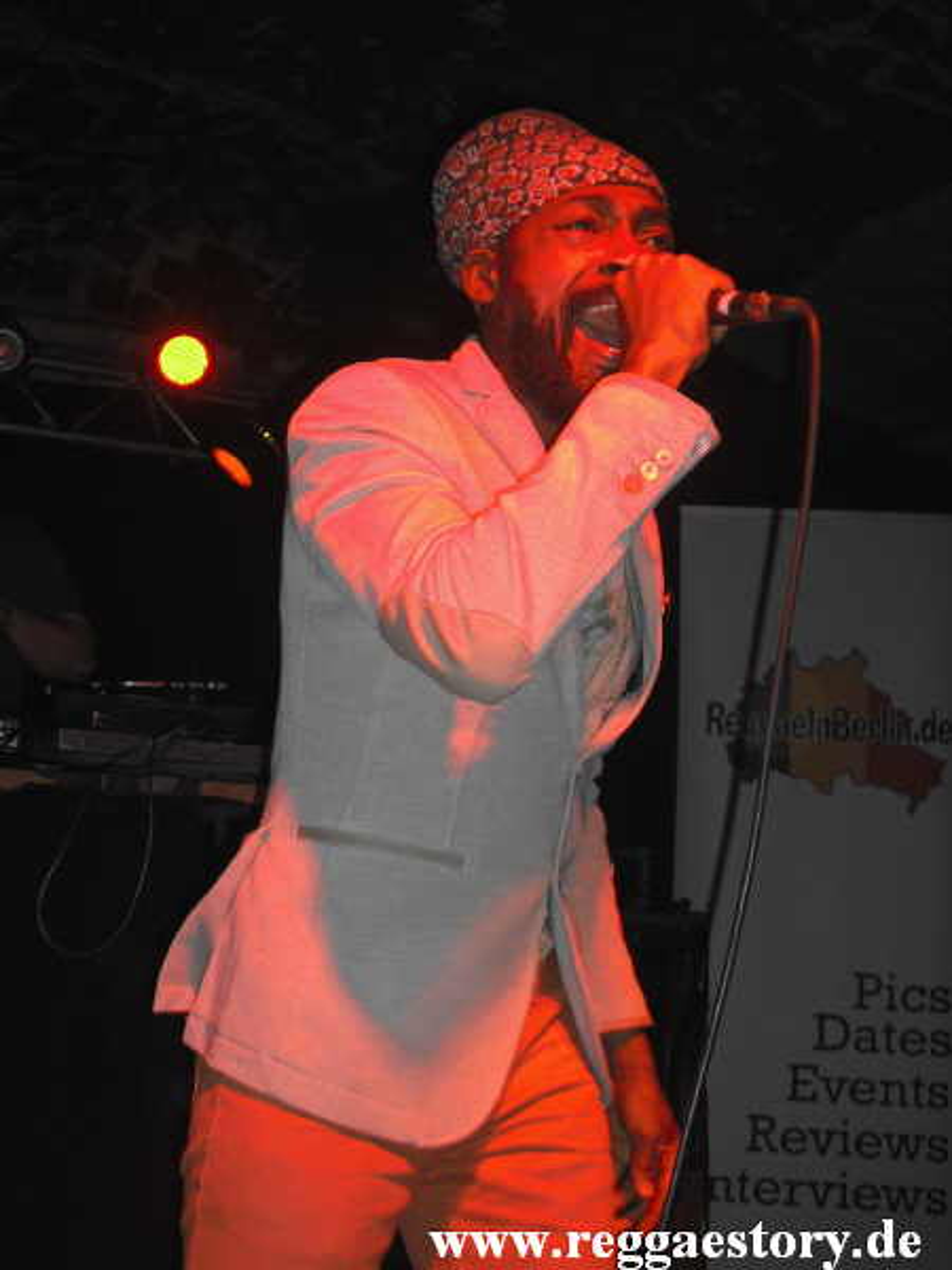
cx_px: 476
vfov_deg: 49.0
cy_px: 635
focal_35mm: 38
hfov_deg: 37.7
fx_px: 1393
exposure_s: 1/60
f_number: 2.8
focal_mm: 6.2
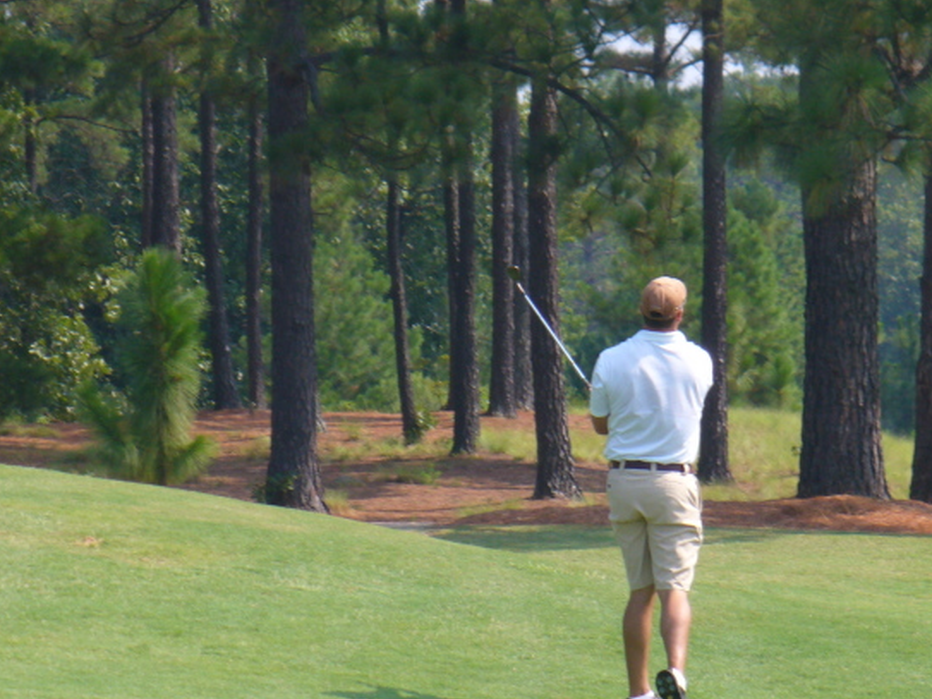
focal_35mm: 327
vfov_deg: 4.5
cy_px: 380
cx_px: 572
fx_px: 8802
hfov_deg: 6.1
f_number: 4.5
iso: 80
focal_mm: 36.6
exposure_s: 1/320
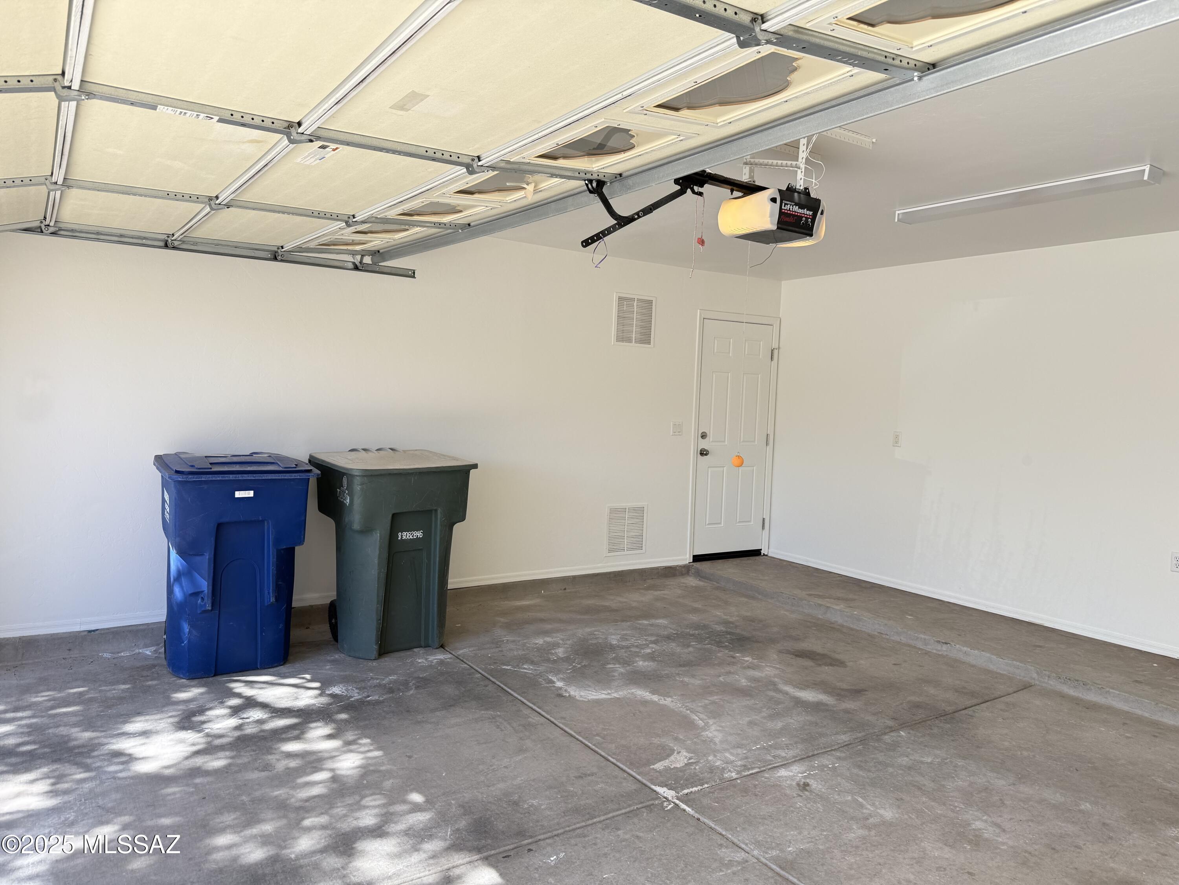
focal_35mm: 24
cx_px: 590
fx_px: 817
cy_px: 442
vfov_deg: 56.8
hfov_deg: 71.6
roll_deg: -2.3
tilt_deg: -3.3
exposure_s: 1/555
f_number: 1.78
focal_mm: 6.76
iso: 80
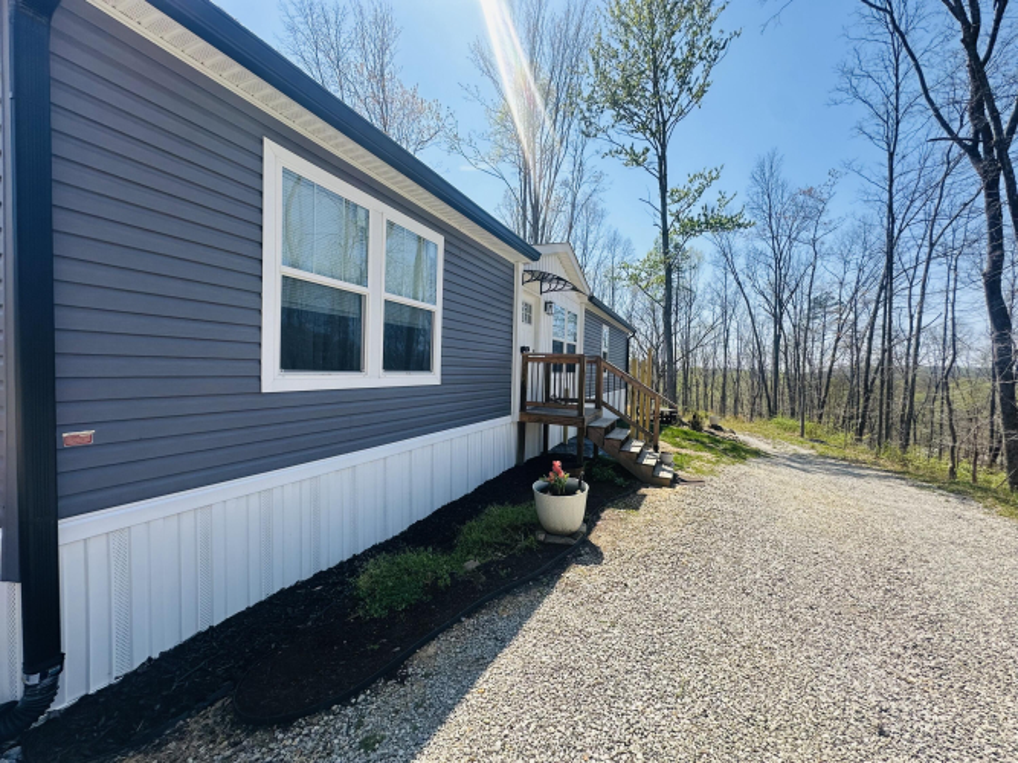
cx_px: 509
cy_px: 382
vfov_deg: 85.7
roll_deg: -1.6
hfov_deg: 102.1
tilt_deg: -2.2
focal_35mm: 14
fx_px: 412
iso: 50
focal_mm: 2.22
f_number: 2.2
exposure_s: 1/1276
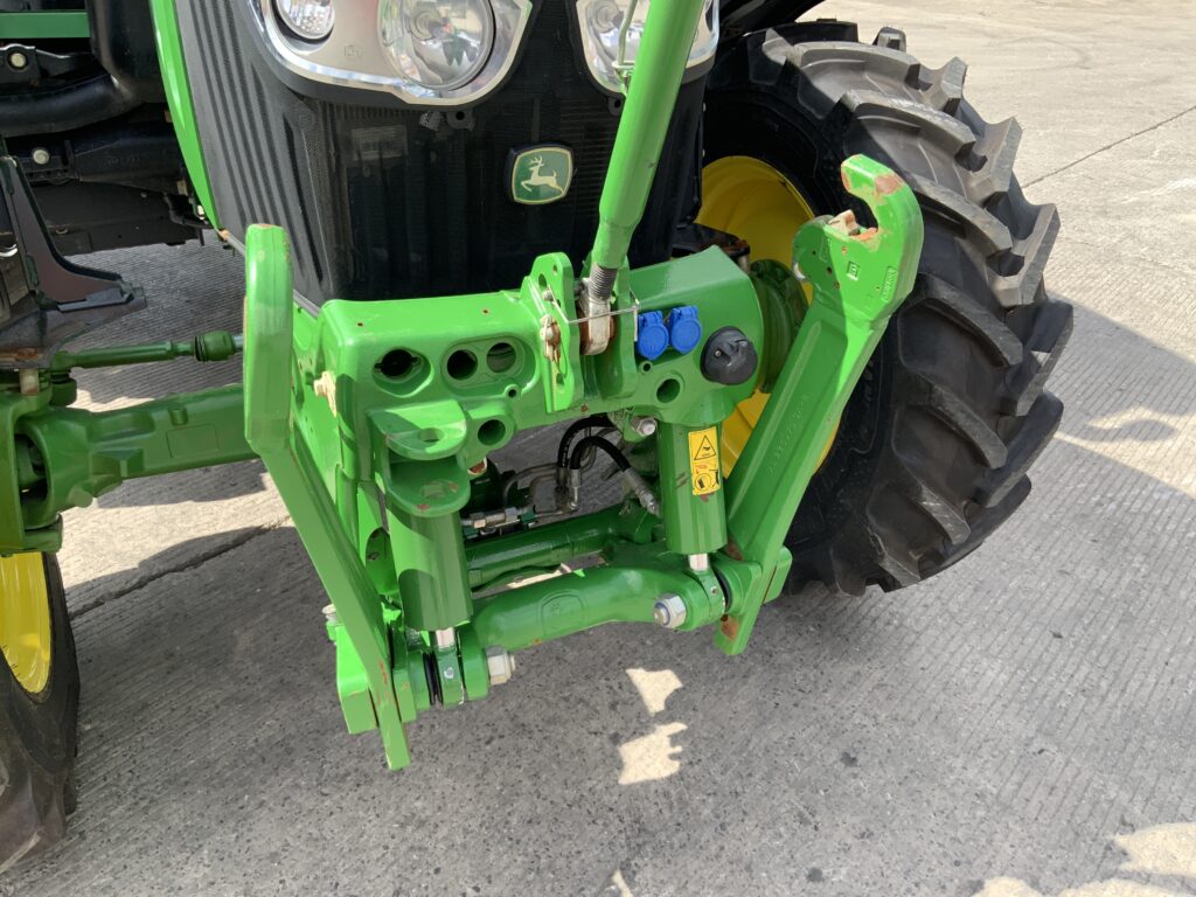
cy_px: 448
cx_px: 598
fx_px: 1002
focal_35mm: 29
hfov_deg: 61.7
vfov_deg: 48.2
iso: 16
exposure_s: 1/450
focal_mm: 3
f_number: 1.8
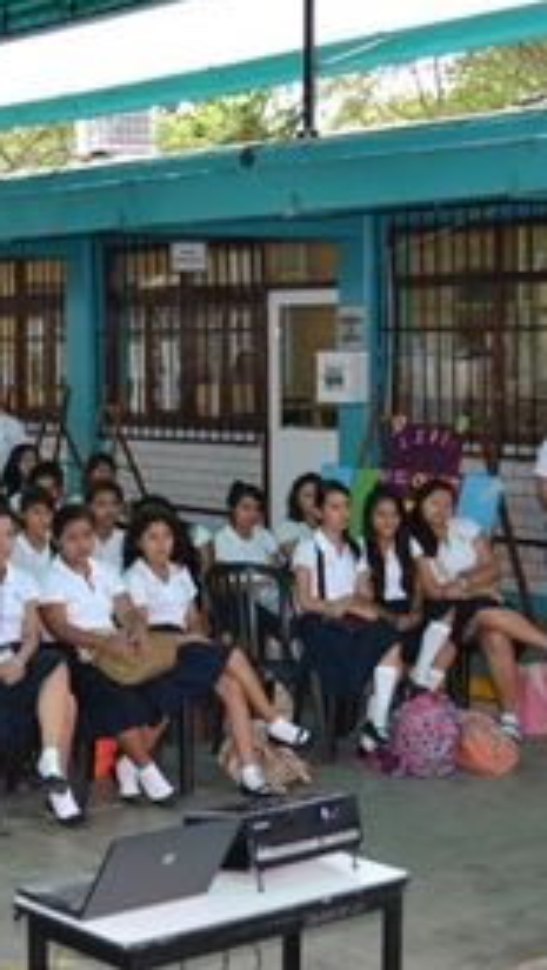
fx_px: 1854
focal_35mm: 72
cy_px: 483
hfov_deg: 16.7
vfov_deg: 29.3
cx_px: 159
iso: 400
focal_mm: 30
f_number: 4.5
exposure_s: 1/80
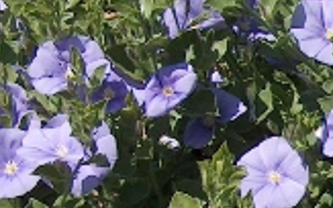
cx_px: 558
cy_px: 354
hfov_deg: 11.0
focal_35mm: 180
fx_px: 1634
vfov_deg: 7.1
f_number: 6.7
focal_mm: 7.6
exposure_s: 1/276
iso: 100
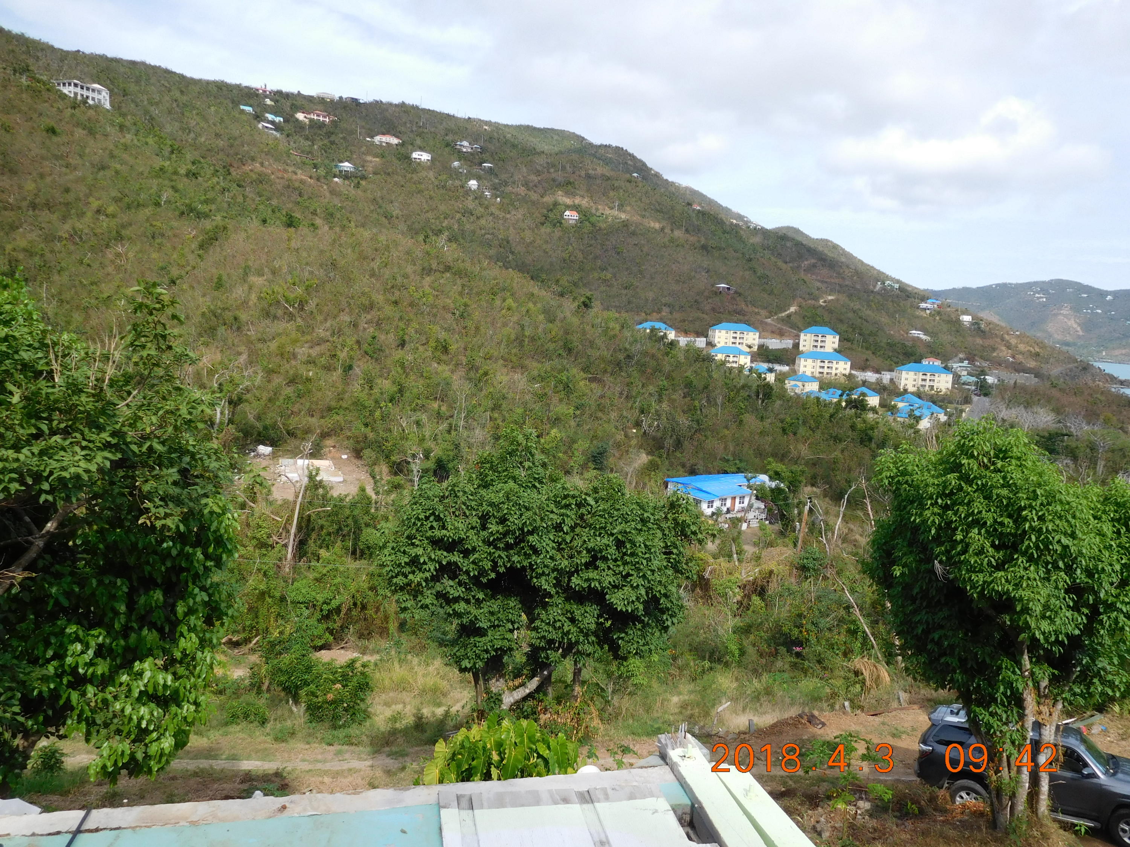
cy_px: 424
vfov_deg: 54.9
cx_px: 565
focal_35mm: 25
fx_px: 816
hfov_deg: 69.4
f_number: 3.4
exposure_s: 1/1000
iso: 125
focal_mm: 4.5
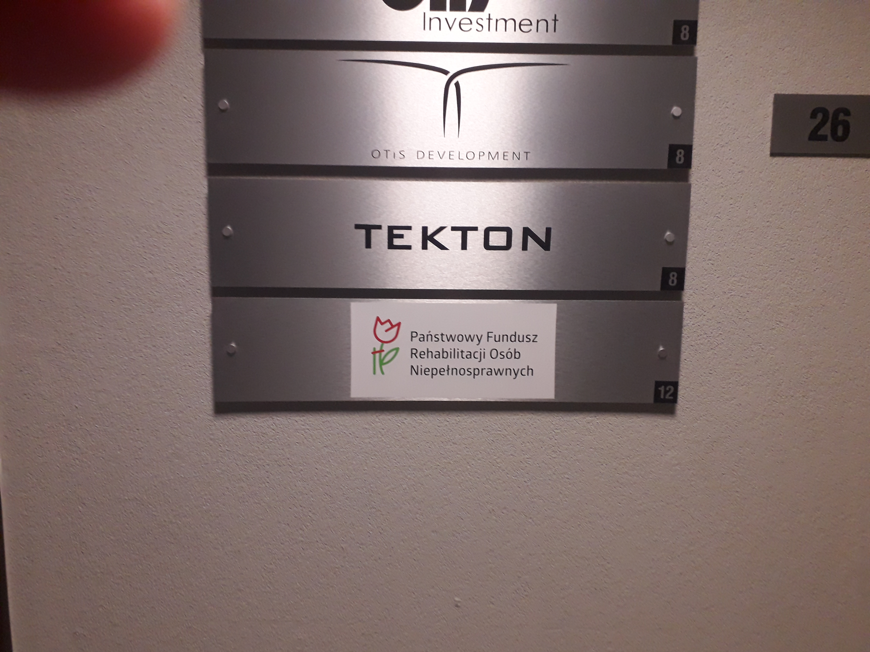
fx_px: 679
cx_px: 435
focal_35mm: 27
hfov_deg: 65.3
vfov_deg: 51.4
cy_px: 326
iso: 160
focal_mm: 3.6
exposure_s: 1/33
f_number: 1.9
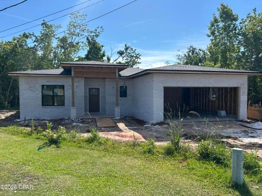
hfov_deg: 67.3
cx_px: 131
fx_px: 197
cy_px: 98
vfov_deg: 53.1
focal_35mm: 26
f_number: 1.5
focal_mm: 5.7
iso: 50
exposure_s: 1/4444
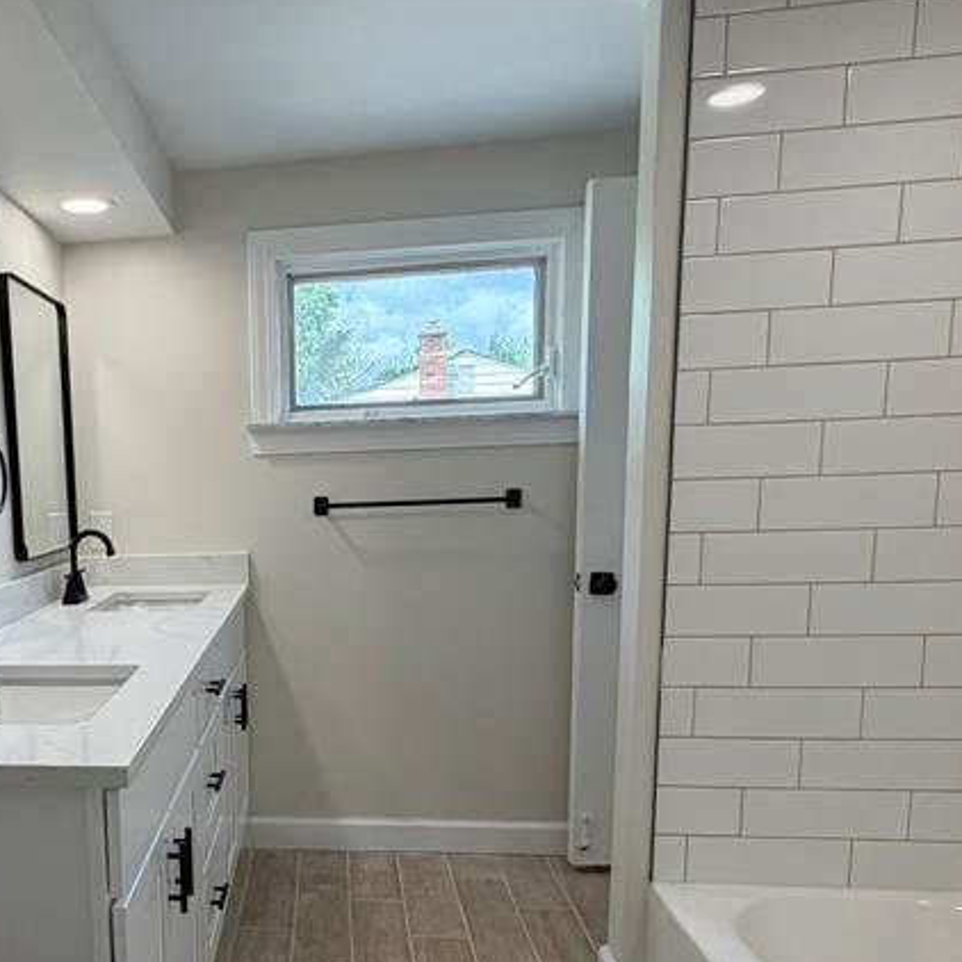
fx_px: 943
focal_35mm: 30
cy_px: 609
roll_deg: +2.6
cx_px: 185
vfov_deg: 53.4
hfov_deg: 50.6
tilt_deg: -7.1
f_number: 2.2
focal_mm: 2.22
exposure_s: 1/120
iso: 100
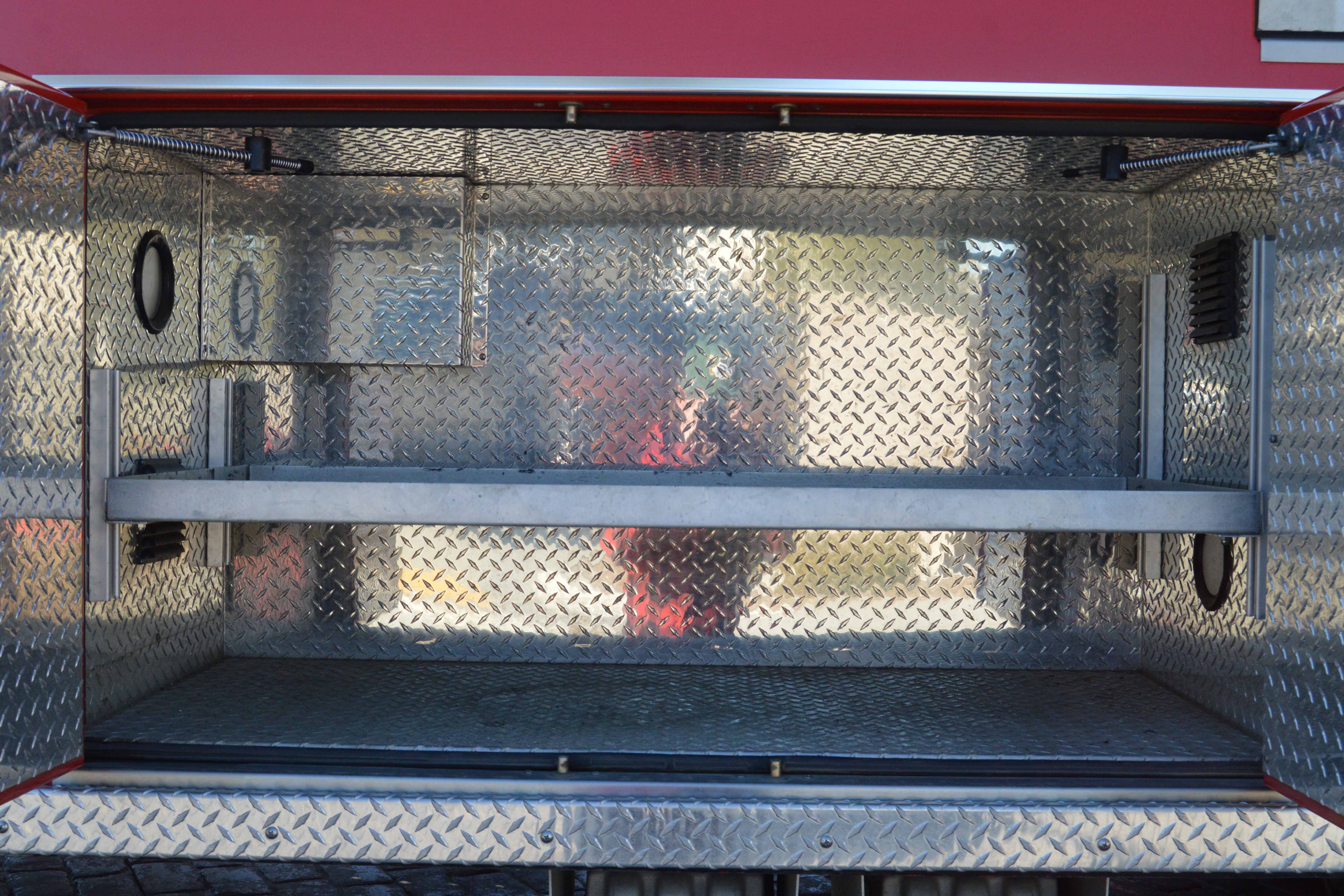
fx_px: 1493
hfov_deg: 48.5
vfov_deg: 33.4
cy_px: 457
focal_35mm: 40
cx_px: 676
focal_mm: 26
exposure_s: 1/500
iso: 800
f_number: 11
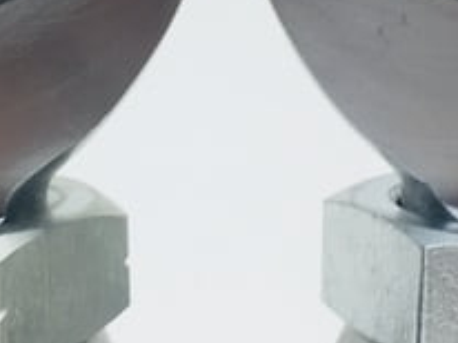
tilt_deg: -10.8
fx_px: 1771
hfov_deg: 14.7
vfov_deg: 11.0
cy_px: 121
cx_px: 200
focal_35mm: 134
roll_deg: -0.5
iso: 32
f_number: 2.2
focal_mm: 4.15
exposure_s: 1/120
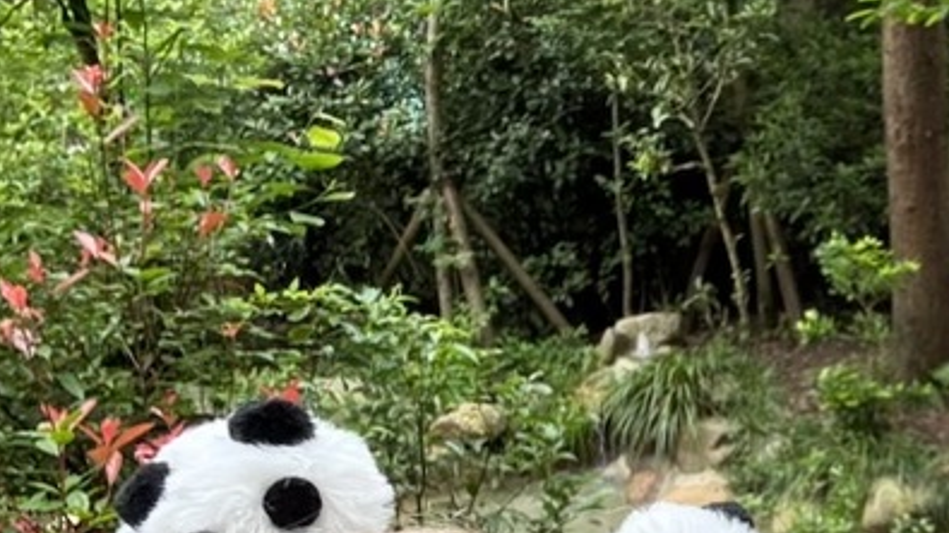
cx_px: 951
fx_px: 1635
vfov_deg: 18.1
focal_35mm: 65
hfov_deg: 30.1
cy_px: 521
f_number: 1.9
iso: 80
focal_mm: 2.69
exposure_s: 1/111
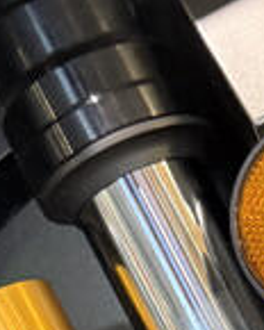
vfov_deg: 11.0
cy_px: 562
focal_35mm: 165
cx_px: 498
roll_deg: +5.8
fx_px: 1612
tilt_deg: -14.3
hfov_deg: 8.9
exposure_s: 1/60
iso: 250
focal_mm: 6.76
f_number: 1.78
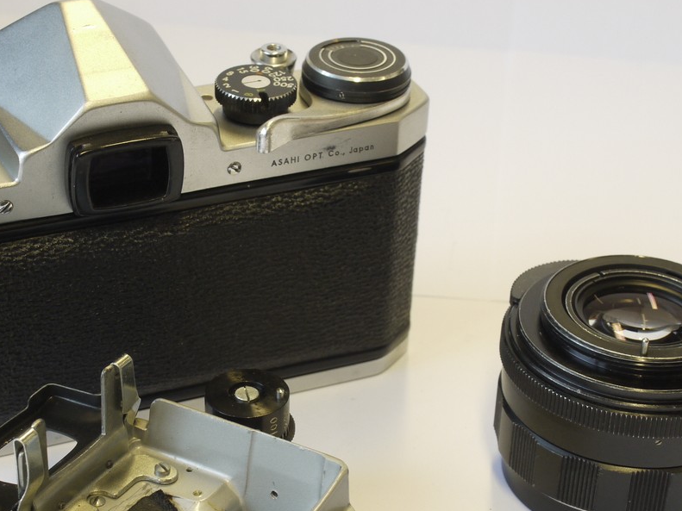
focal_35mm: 91
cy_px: 349
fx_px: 1793
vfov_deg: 16.2
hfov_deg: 21.5
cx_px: 273
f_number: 8
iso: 400
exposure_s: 1/25
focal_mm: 30
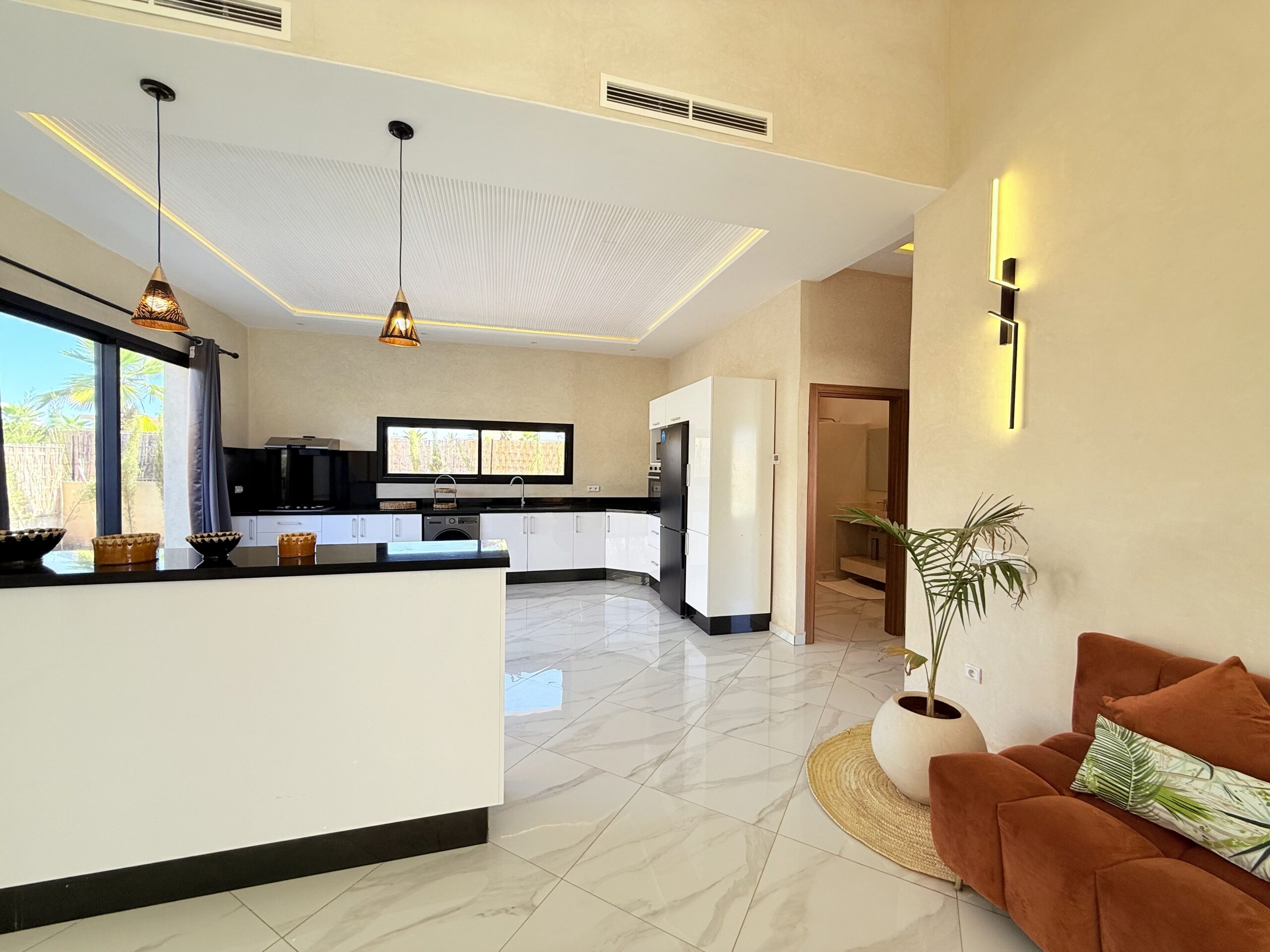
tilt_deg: -1.4
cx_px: 635
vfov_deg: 85.7
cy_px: 476
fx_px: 514
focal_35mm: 14
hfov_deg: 102.1
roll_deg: -2.2
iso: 64
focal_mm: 2.22
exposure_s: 1/161
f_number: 2.2
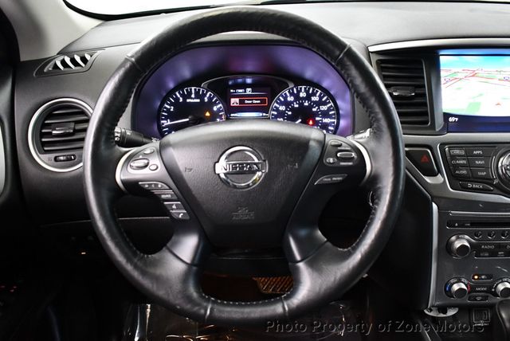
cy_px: 170
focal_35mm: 36
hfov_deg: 53.1
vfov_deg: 36.9
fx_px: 510
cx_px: 255
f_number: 3.5
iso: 3200
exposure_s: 1/100
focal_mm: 18
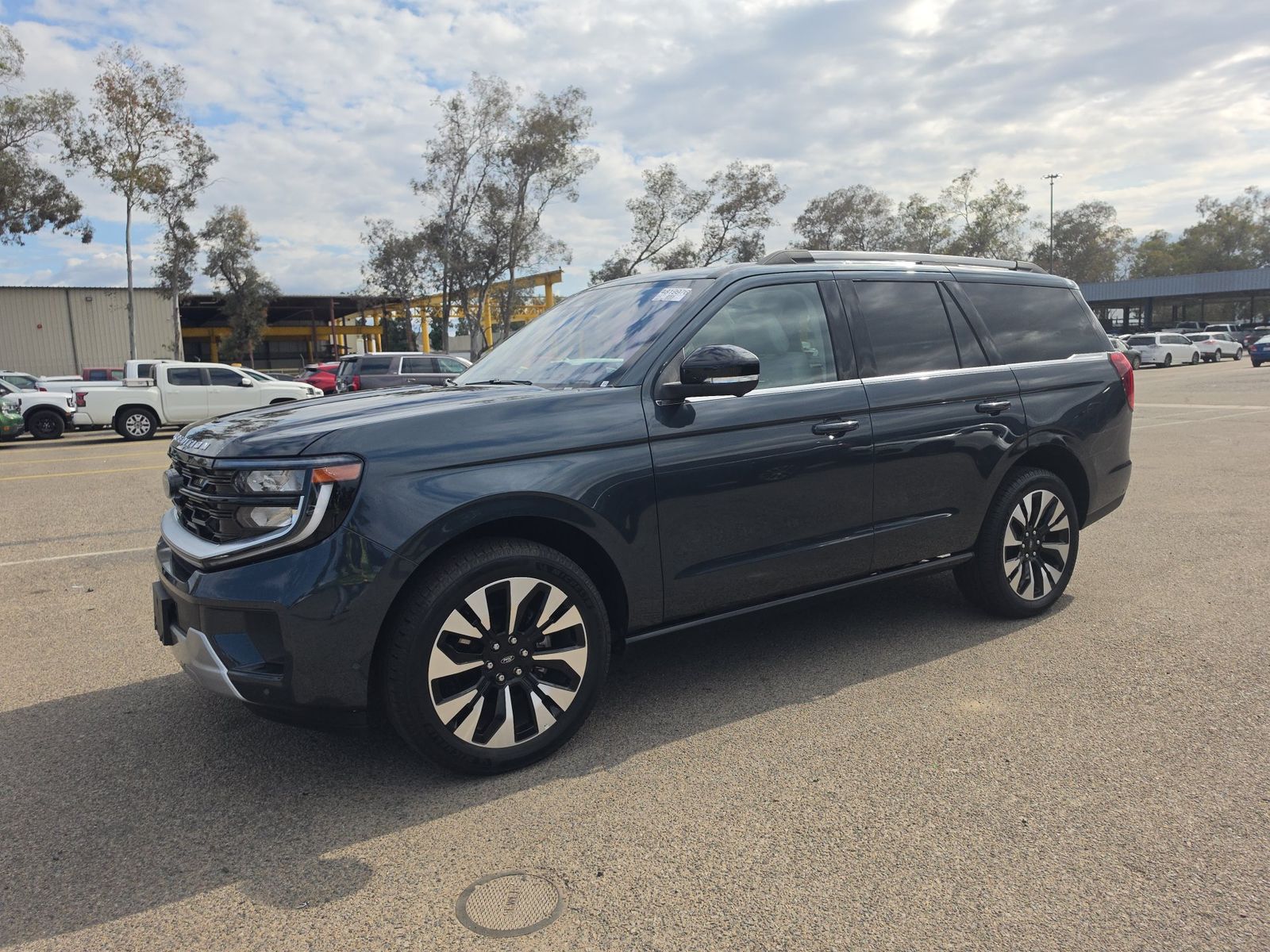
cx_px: 635
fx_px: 844
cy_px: 476
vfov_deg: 58.9
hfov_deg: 73.9
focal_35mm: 23
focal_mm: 6.5
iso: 60
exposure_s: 1/7940
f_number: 1.4
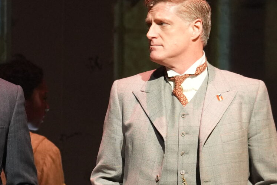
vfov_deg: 1.7
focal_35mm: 792
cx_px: 80
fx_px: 6094
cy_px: 242
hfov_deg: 2.6
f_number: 4
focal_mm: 154
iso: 1600
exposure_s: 1/200
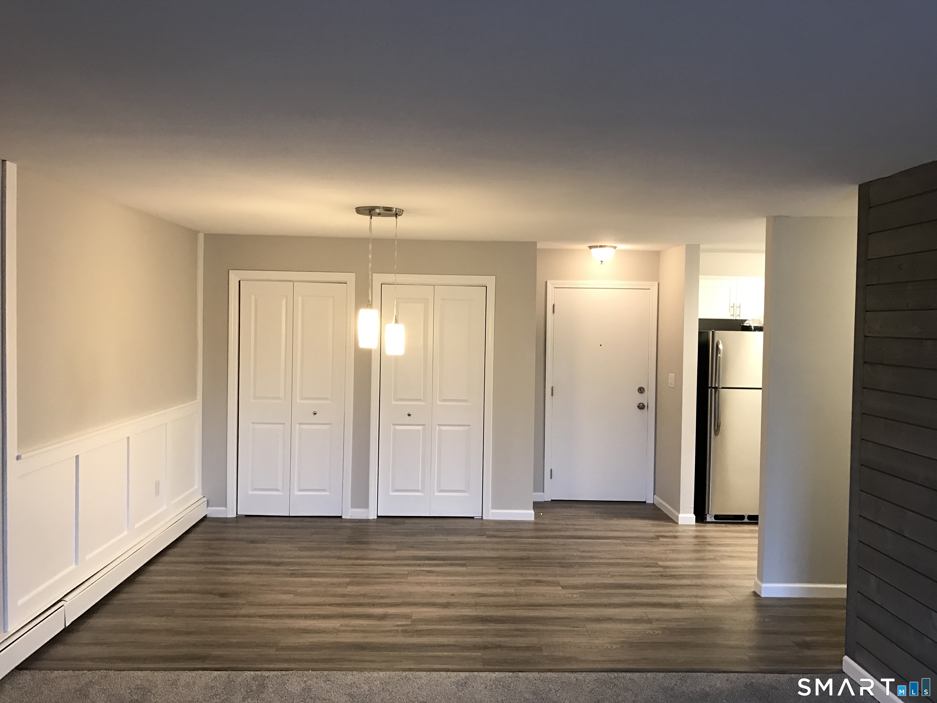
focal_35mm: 28
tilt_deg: -1.4
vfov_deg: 49.7
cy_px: 352
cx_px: 468
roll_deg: -0.6
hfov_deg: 63.4
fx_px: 758
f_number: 1.8
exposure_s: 1/15
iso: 40
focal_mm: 3.99
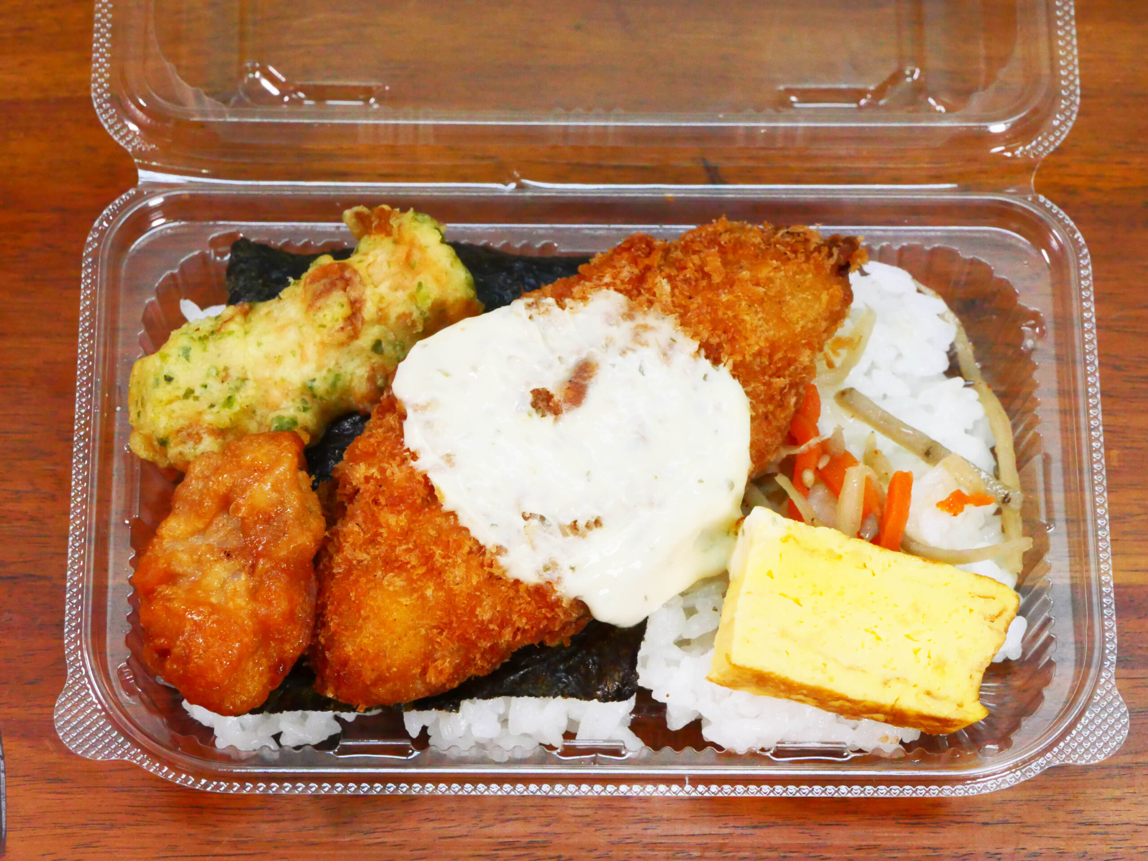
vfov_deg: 10.2
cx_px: 574
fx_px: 4842
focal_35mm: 146
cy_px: 430
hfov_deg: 13.5
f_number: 10
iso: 3200
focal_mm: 73
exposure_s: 1/400
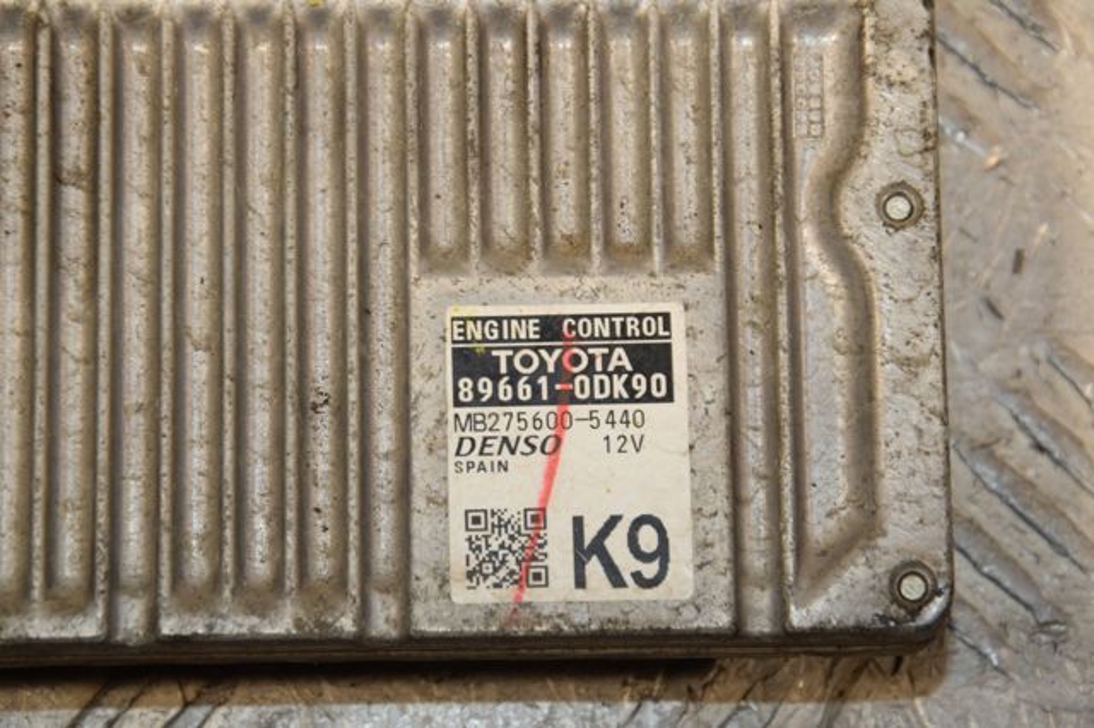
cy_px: 364
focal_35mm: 158
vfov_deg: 8.7
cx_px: 547
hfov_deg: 13.0
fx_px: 4784
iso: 800
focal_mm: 105
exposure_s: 1/200
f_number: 9
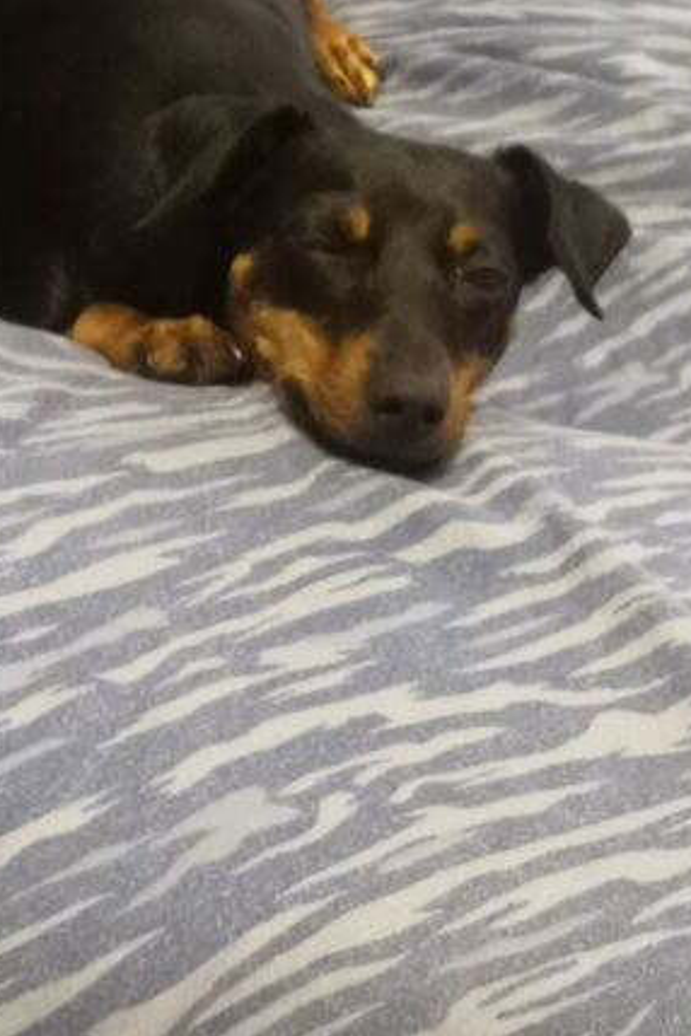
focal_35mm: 93
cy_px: 304
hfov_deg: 14.7
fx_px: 2677
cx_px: 331
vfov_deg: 21.8
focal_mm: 3.95
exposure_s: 1/16.7
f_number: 1.8
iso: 1000
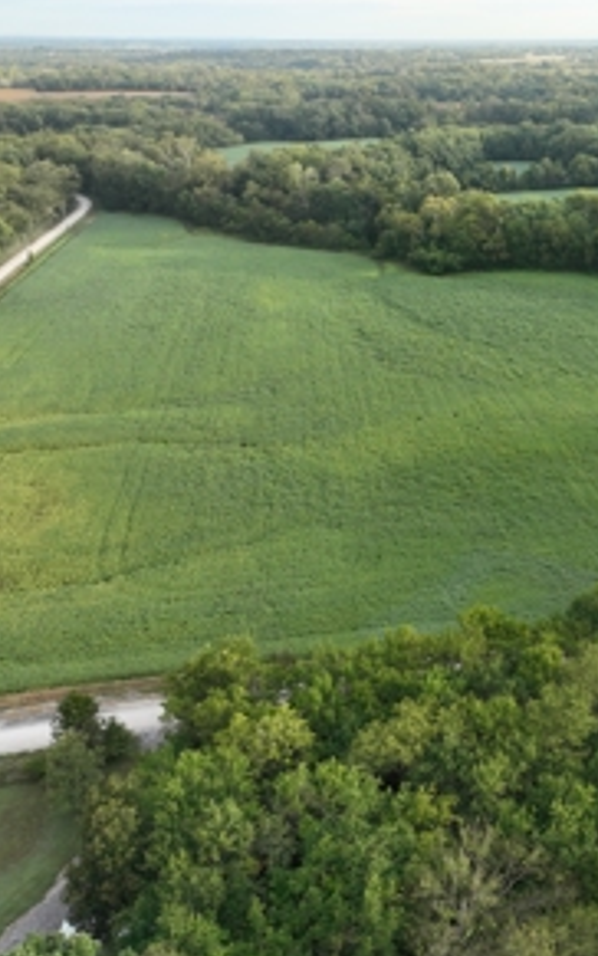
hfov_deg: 33.6
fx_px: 912
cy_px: 476
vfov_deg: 55.3
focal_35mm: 35
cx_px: 582
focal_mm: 12.29
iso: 330
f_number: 2.8
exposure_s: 1/500
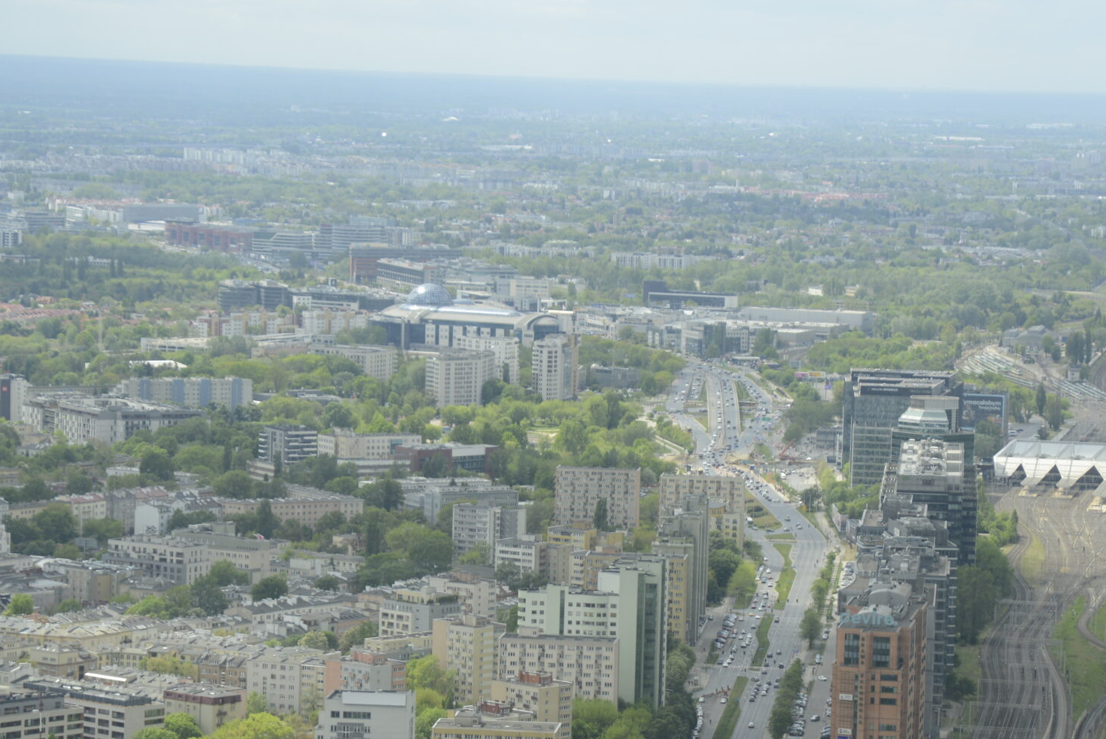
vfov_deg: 9.3
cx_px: 628
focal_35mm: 148
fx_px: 4549
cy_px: 521
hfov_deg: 13.9
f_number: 4.5
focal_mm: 85
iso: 320
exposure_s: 1/1600
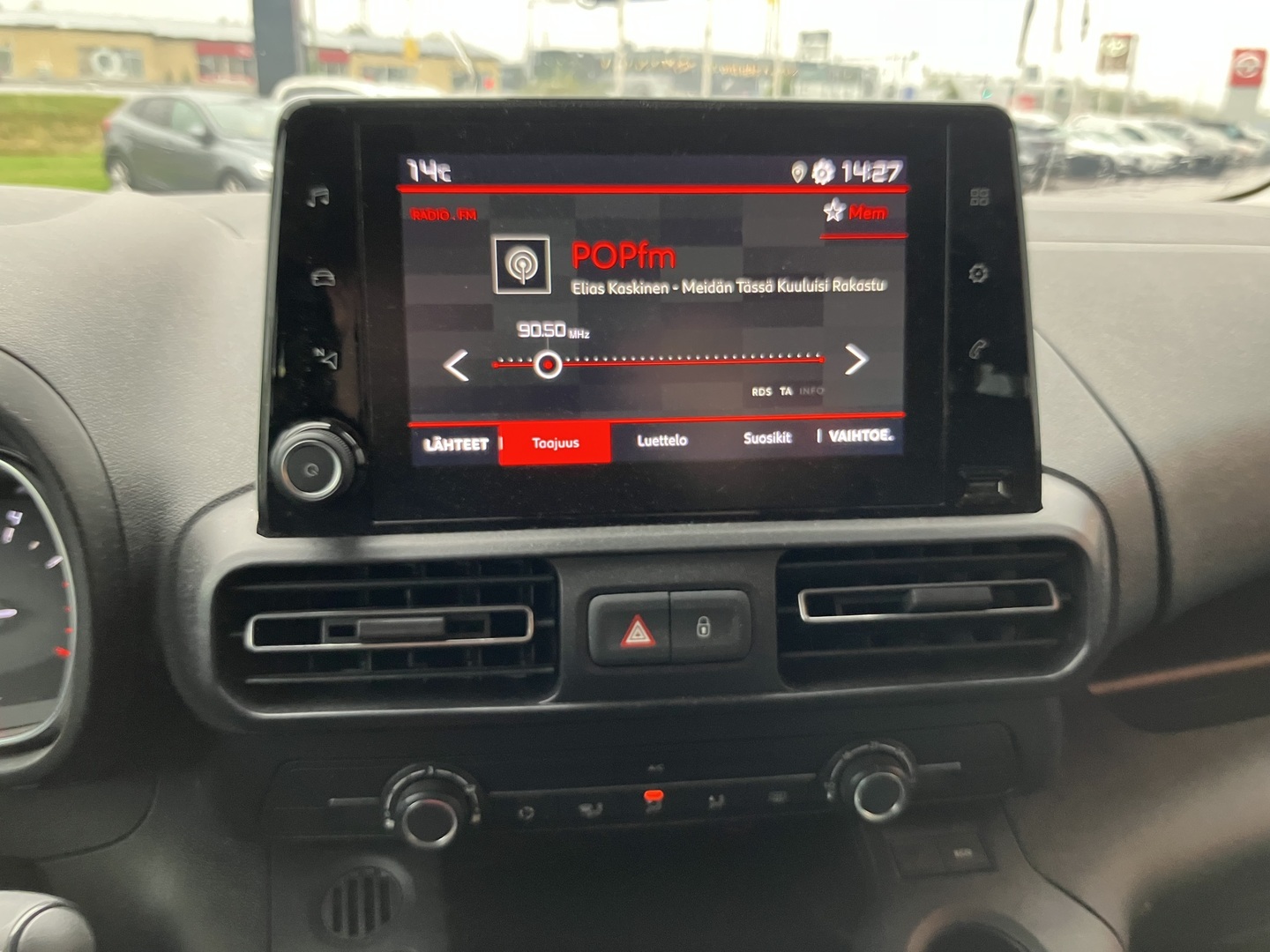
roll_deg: -1.8
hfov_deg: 63.4
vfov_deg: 49.7
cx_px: 635
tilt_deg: -18.1
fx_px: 1027
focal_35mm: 28
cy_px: 476
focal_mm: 3.99
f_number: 1.8
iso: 125
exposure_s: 1/60
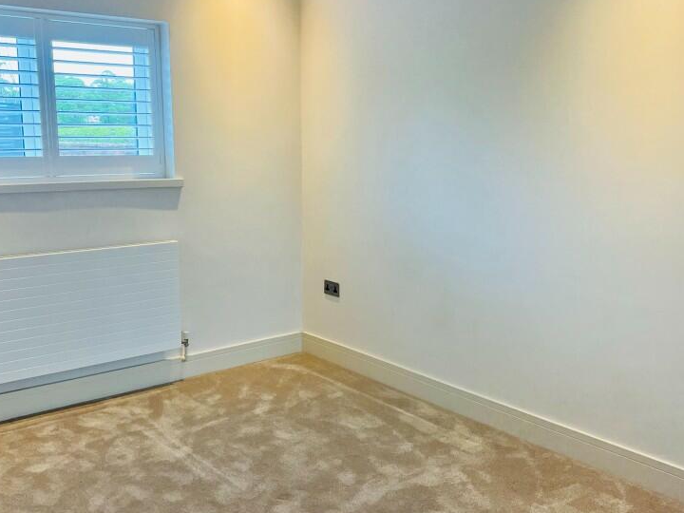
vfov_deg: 38.7
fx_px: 731
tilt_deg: -7.0
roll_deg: +0.1
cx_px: 352
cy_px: 247
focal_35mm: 37
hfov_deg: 50.1
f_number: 1.5
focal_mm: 5.7
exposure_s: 1/100
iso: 64
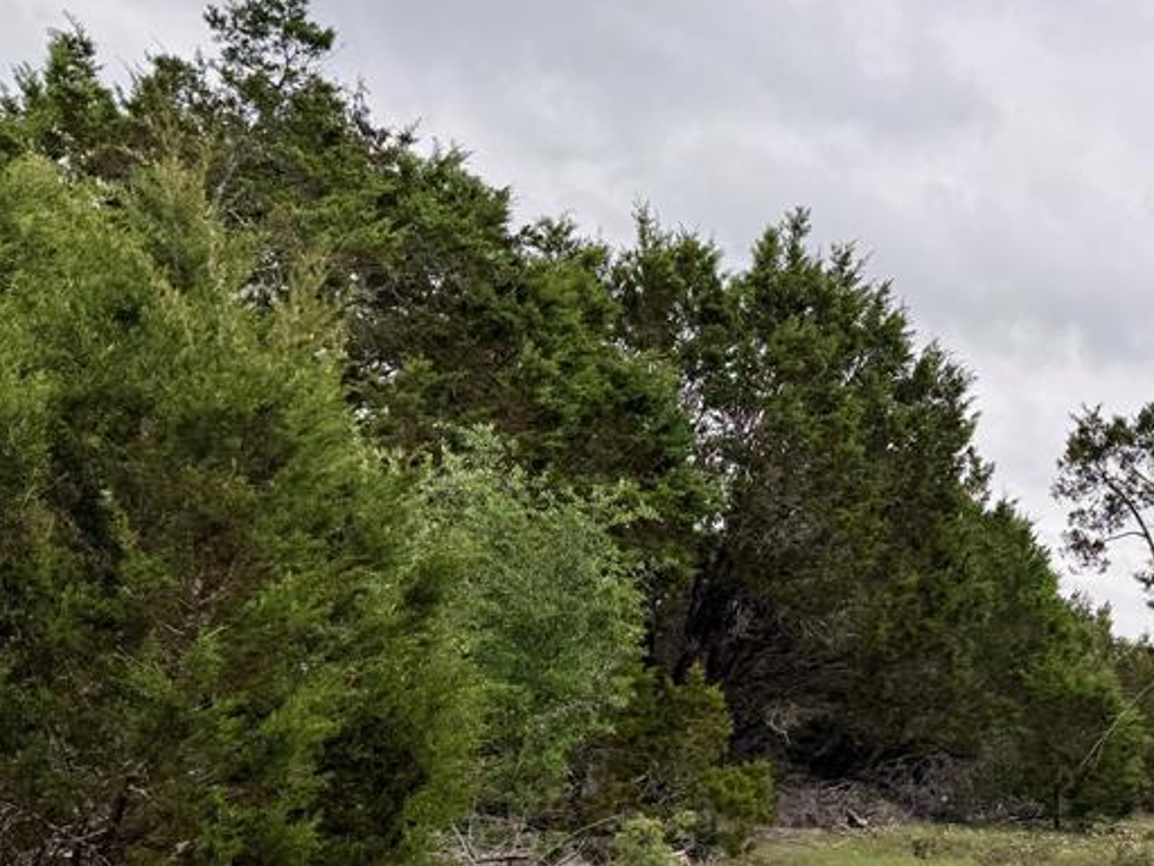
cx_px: 1028
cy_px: 636
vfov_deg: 29.8
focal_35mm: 48
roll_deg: -12.4
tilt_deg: +1.5
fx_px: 1600
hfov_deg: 37.2
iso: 80
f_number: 1.78
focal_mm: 6.76
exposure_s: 1/1553
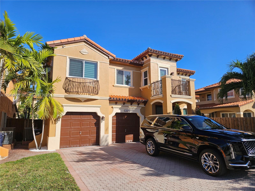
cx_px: 128
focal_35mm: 23
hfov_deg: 73.9
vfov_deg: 58.9
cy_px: 96
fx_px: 169
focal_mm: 5.4
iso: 25
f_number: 1.8
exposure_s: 1/2265
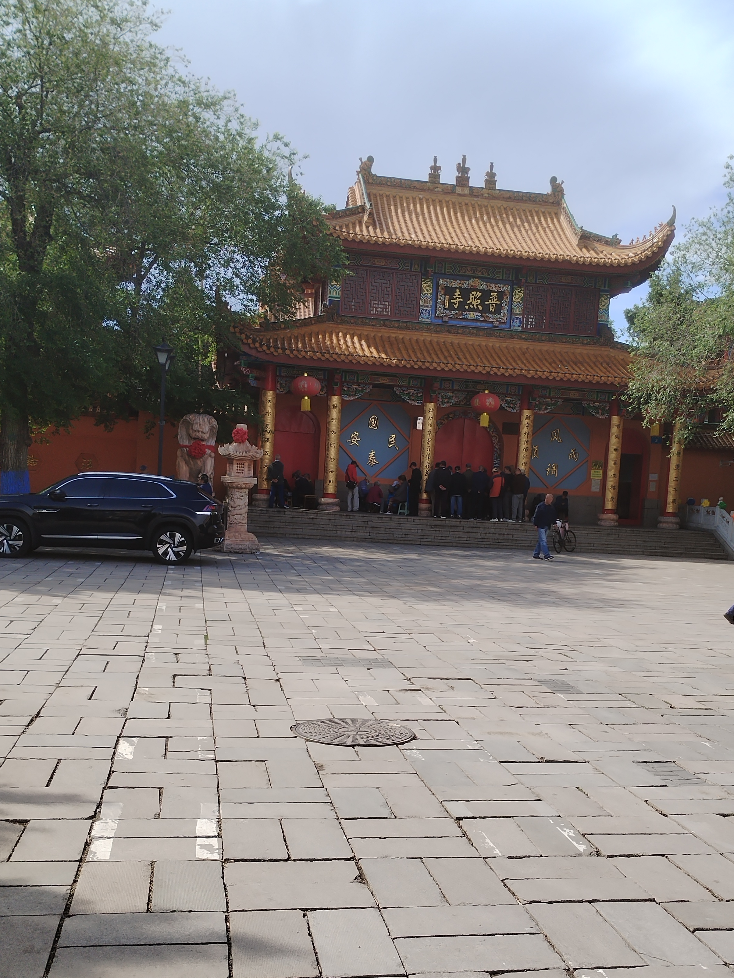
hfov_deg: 38.6
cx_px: 407
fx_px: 1046
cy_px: 587
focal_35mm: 37
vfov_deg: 49.8
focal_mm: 4.25
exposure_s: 1/1027
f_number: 1.8
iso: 100
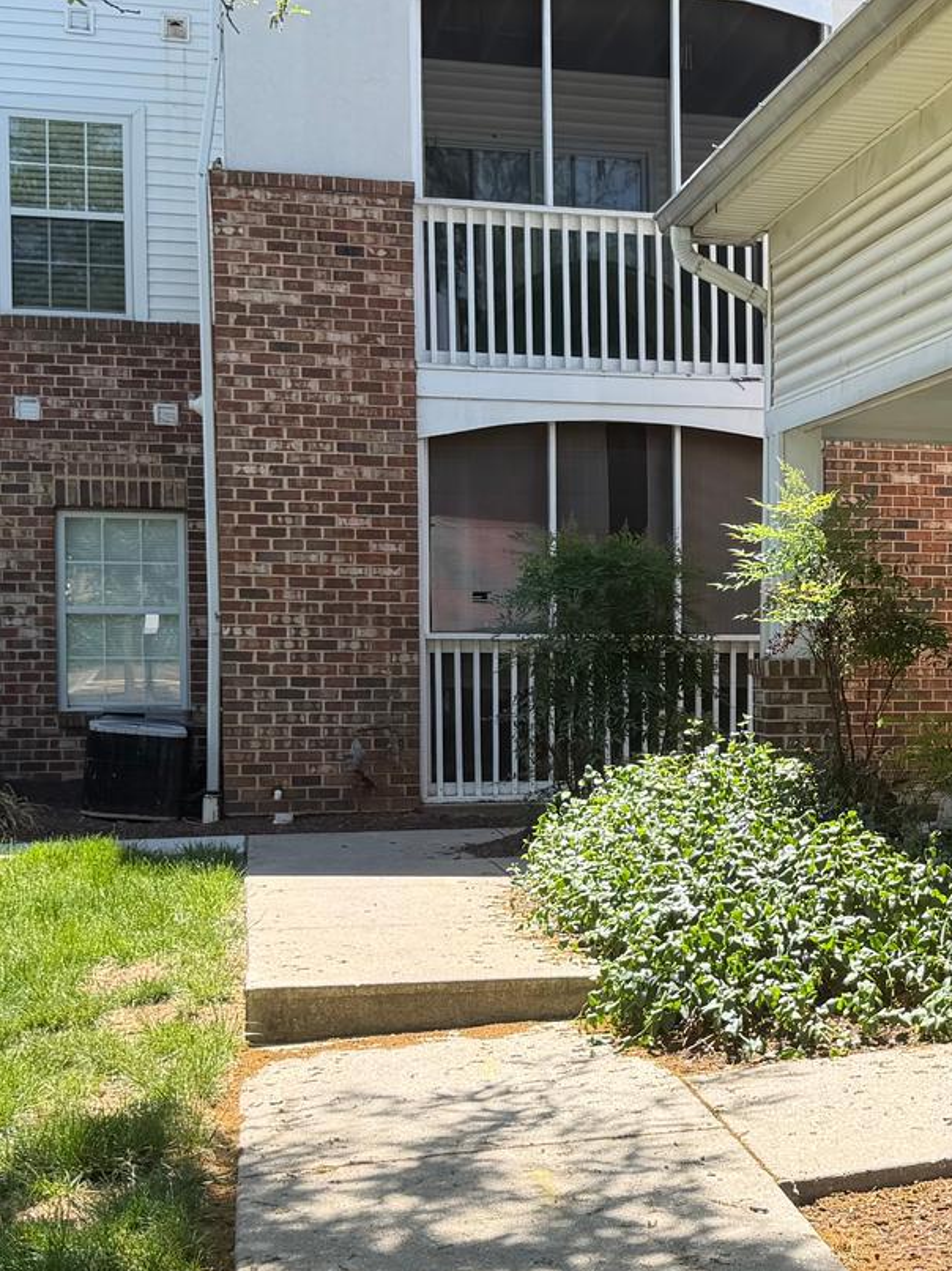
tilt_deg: -2.4
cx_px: 932
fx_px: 2238
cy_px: 729
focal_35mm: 61
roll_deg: +0.5
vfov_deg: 31.6
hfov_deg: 23.1
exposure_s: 1/1271
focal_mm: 6.76
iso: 80
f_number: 1.78
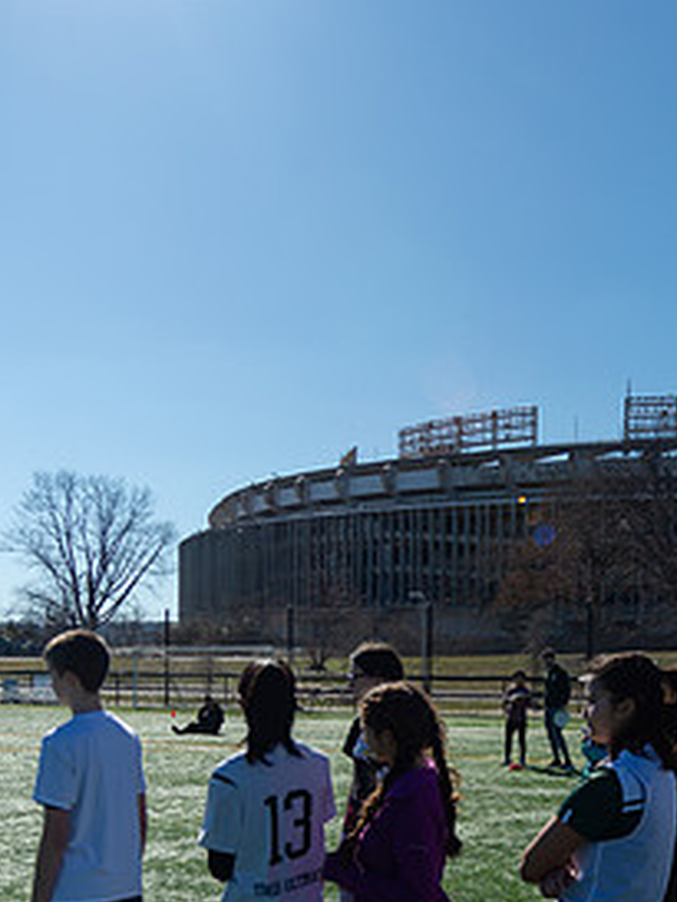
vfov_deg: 38.2
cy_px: 634
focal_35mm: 49
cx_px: 611
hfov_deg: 28.5
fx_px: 1277
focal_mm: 24
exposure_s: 1/5000
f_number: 3.5
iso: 250
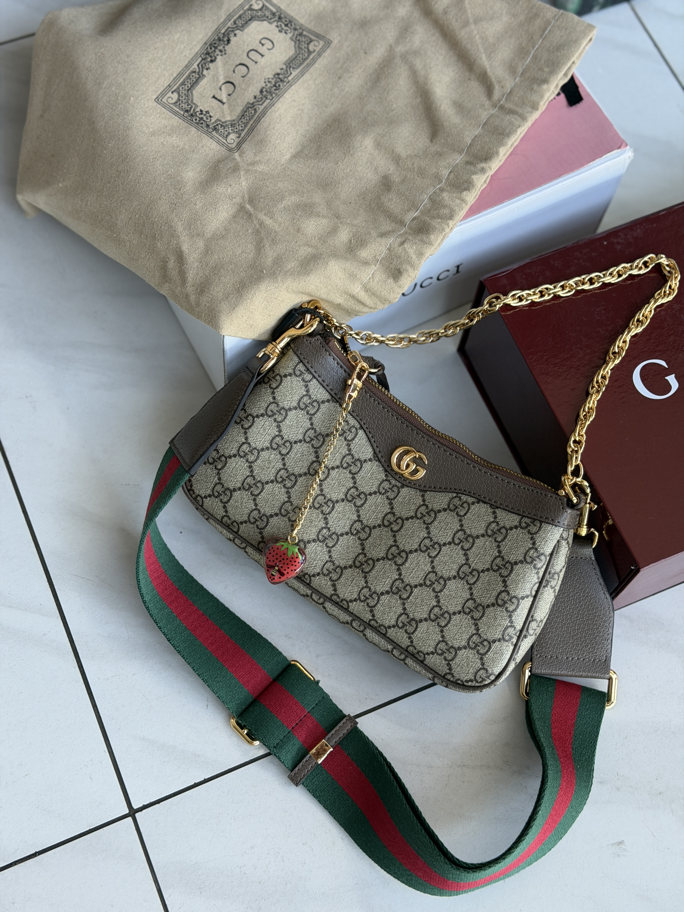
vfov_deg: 39.7
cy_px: 456
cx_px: 342
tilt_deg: -67.2
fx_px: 1265
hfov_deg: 30.3
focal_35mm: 48
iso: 100
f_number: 1.78
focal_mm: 6.76
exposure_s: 1/64
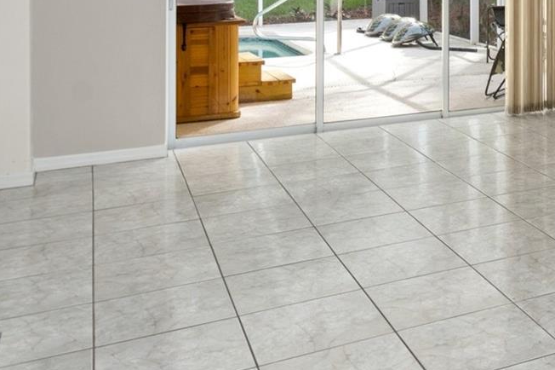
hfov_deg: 31.0
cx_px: 650
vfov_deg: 22.9
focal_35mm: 55
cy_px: -46
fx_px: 851
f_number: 8
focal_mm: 15
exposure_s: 1/3
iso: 320
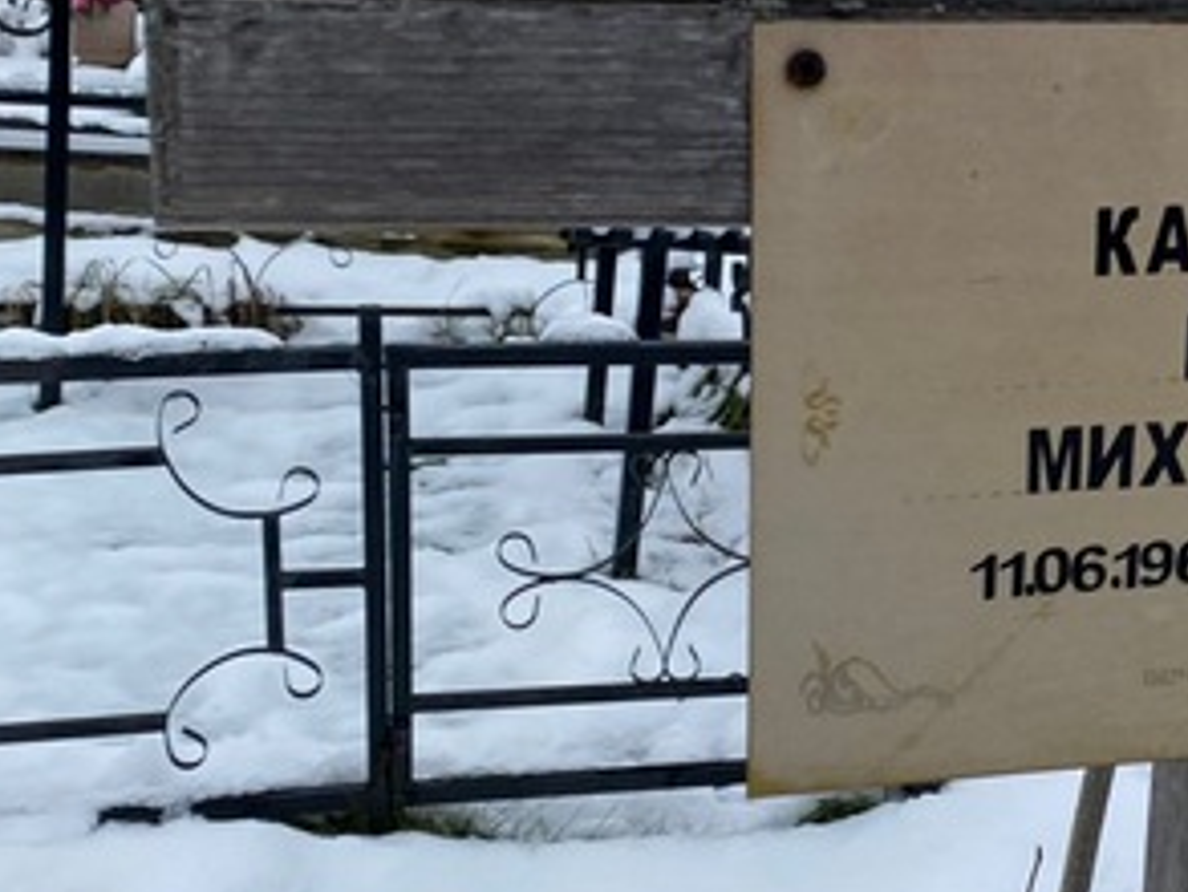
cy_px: 353
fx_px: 2438
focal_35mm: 71
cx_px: 1091
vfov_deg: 20.7
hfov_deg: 26.4
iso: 32
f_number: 1.8
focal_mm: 4.25
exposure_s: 1/432
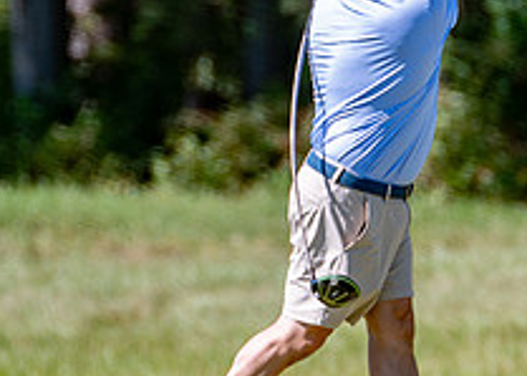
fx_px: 12534
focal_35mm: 838
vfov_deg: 1.7
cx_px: 425
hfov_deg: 2.4
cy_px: 173
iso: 100
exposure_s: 1/1250
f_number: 2.8
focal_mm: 190
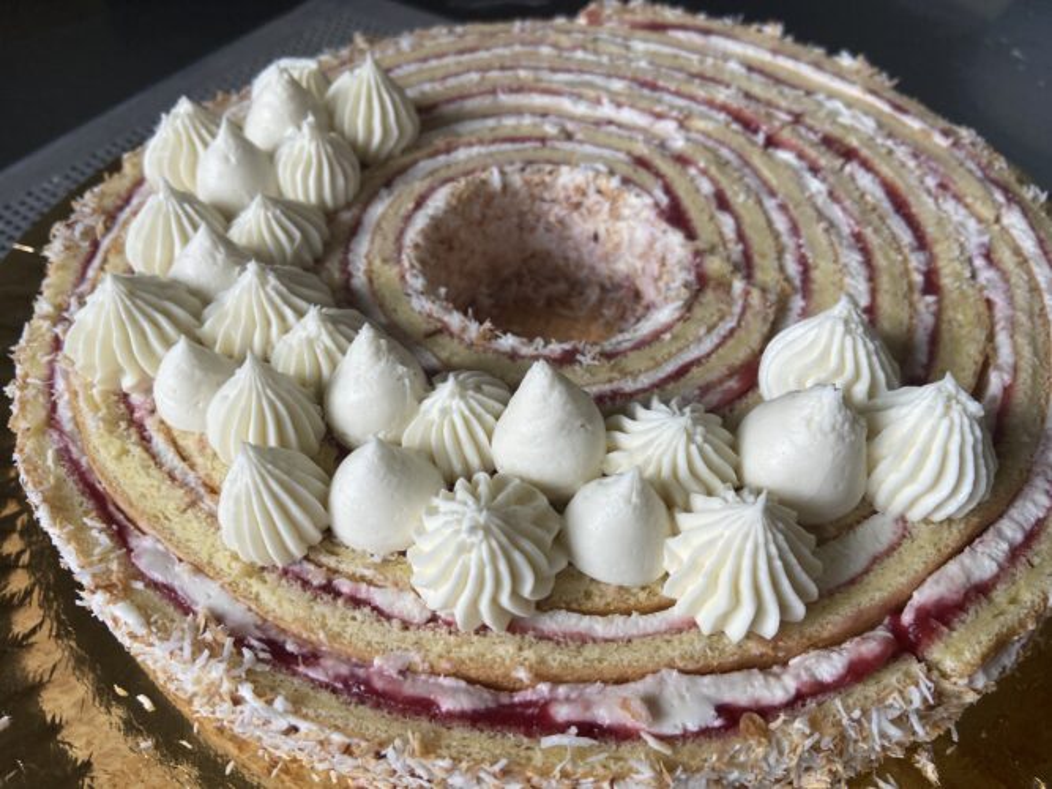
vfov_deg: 53.0
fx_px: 790
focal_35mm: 26
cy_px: 394
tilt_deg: -49.6
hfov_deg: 67.3
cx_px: 526
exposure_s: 1/121
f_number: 1.8
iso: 125
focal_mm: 4.25
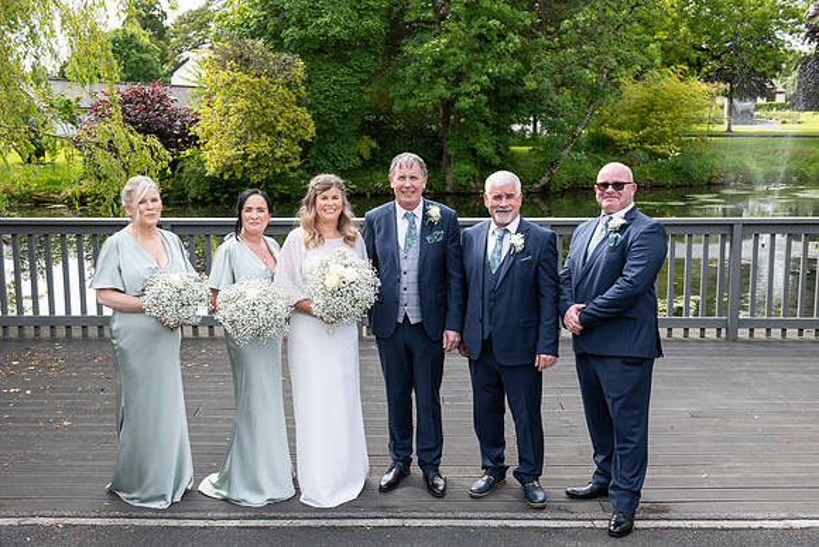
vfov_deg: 35.1
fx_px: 865
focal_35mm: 38
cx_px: 410
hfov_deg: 50.7
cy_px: 274
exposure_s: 1/200
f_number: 5.6
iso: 125
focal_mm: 38
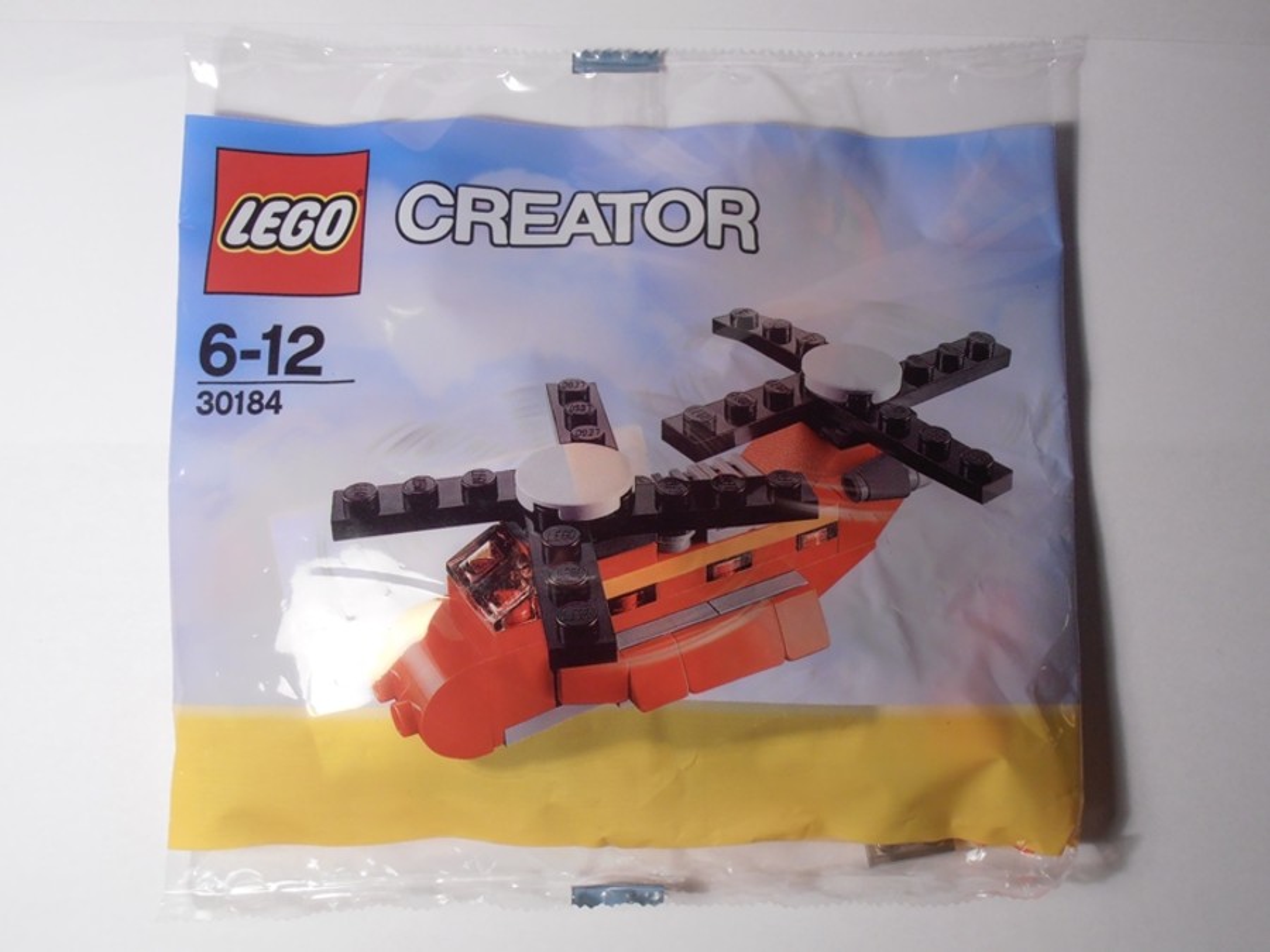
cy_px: 476
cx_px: 635
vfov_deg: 38.7
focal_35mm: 37
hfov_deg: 50.1
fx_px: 1357
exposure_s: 1/30
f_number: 3.9
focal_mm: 6.61
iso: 125
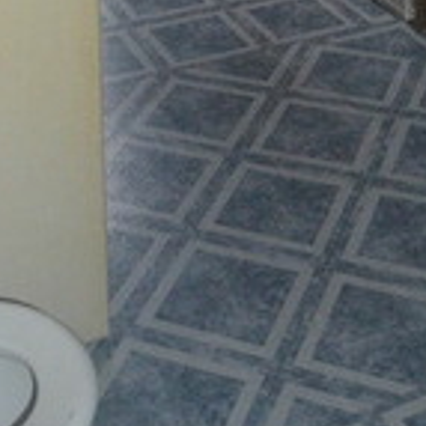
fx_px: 1072
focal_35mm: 77
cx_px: 250
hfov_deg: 22.4
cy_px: -271
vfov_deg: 18.8
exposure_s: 1/60
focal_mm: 18
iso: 3200
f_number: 3.5
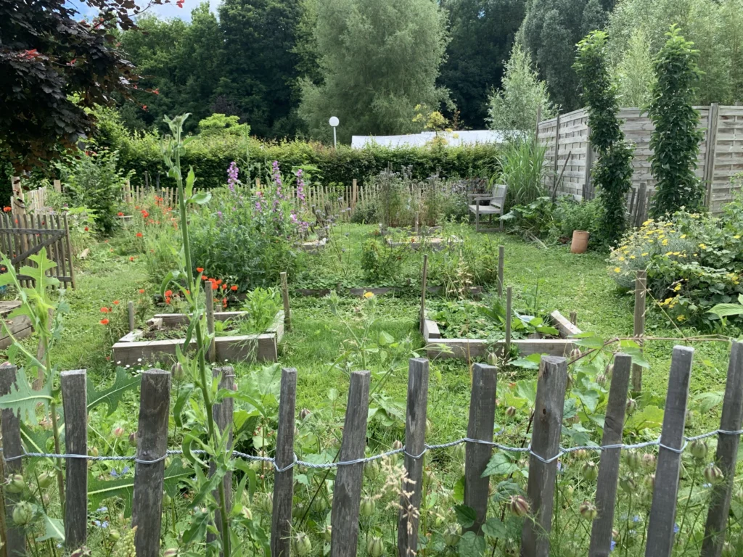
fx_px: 558
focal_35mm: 26
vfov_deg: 53.1
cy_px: 278
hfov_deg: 67.3
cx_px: 372
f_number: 1.8
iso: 25
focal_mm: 4.25
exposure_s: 1/627
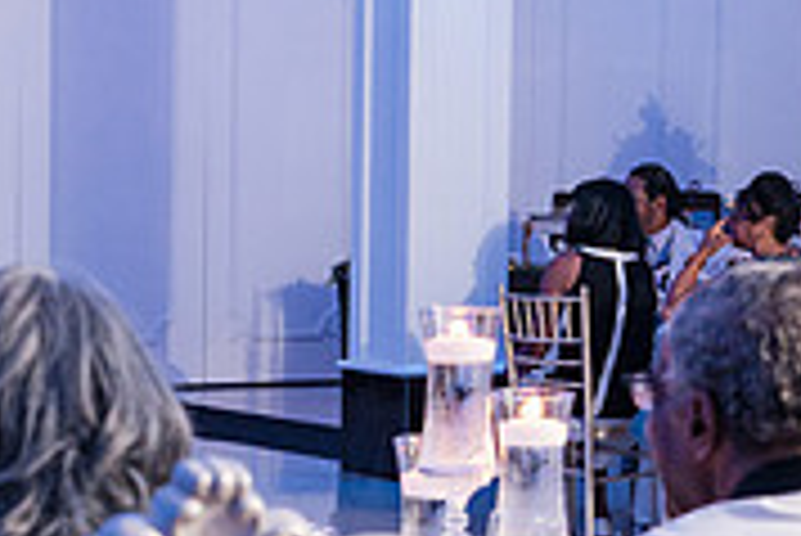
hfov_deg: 17.1
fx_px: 2538
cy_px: 381
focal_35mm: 114
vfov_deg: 12.0
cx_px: -176
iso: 3200
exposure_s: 1/250
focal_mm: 35
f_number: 4
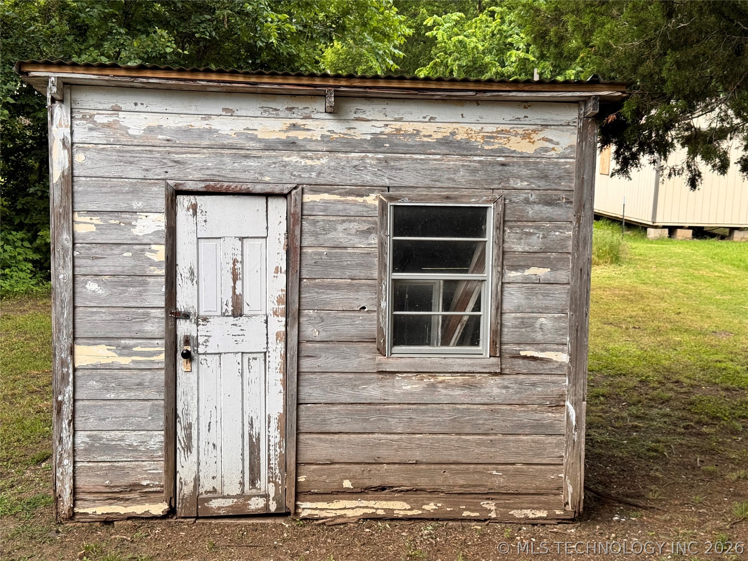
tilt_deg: -10.1
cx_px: 374
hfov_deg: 39.7
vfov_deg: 30.3
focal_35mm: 48
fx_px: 1037
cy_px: 280
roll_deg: -2.2
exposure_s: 1/876
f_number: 1.78
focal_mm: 6.76
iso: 64
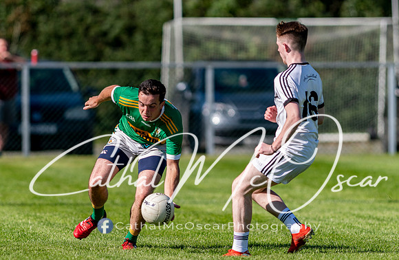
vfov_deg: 2.4
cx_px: 172
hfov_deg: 3.7
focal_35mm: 554
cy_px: 137
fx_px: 6095
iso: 160
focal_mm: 300
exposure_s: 1/2500
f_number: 2.8
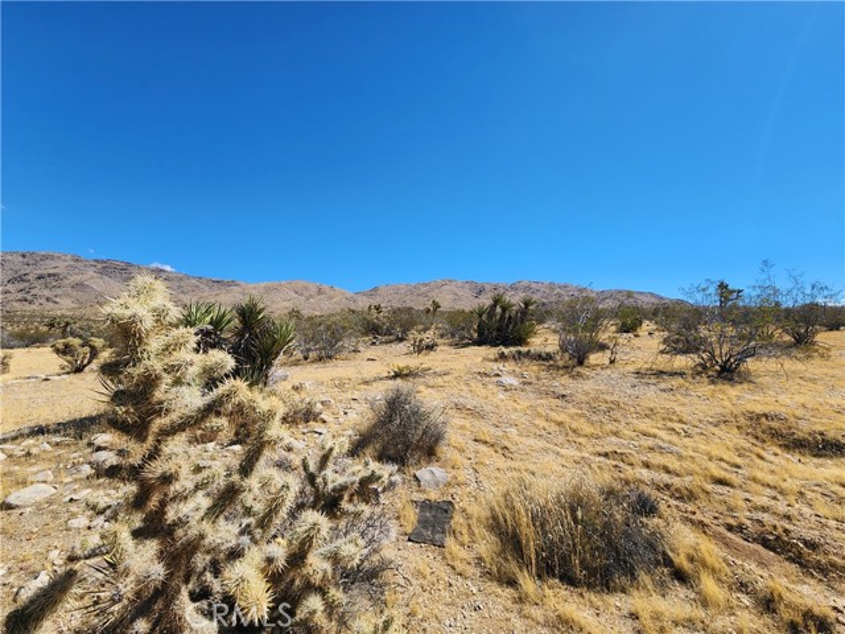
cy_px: 317
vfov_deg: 89.9
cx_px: 422
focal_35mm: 13
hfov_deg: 106.2
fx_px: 317
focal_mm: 2.2
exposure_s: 1/2027
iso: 50
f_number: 2.2
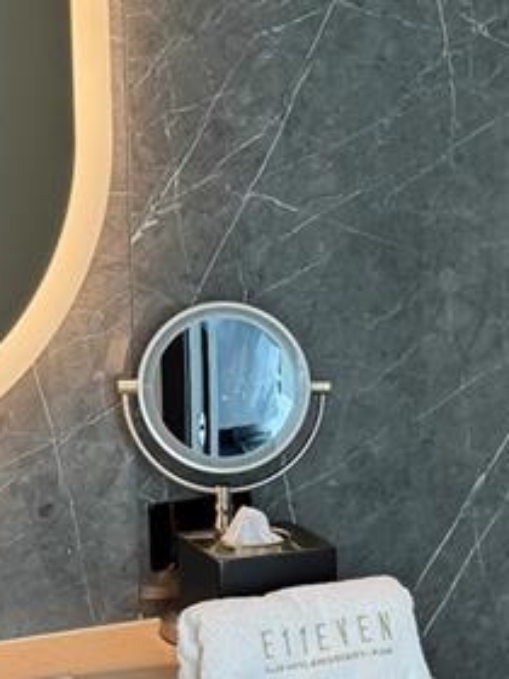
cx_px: 170
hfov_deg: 14.3
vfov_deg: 19.1
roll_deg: +1.8
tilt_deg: -10.3
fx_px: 2019
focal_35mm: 103
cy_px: 388
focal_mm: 6.76
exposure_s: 1/120
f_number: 1.78
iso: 80
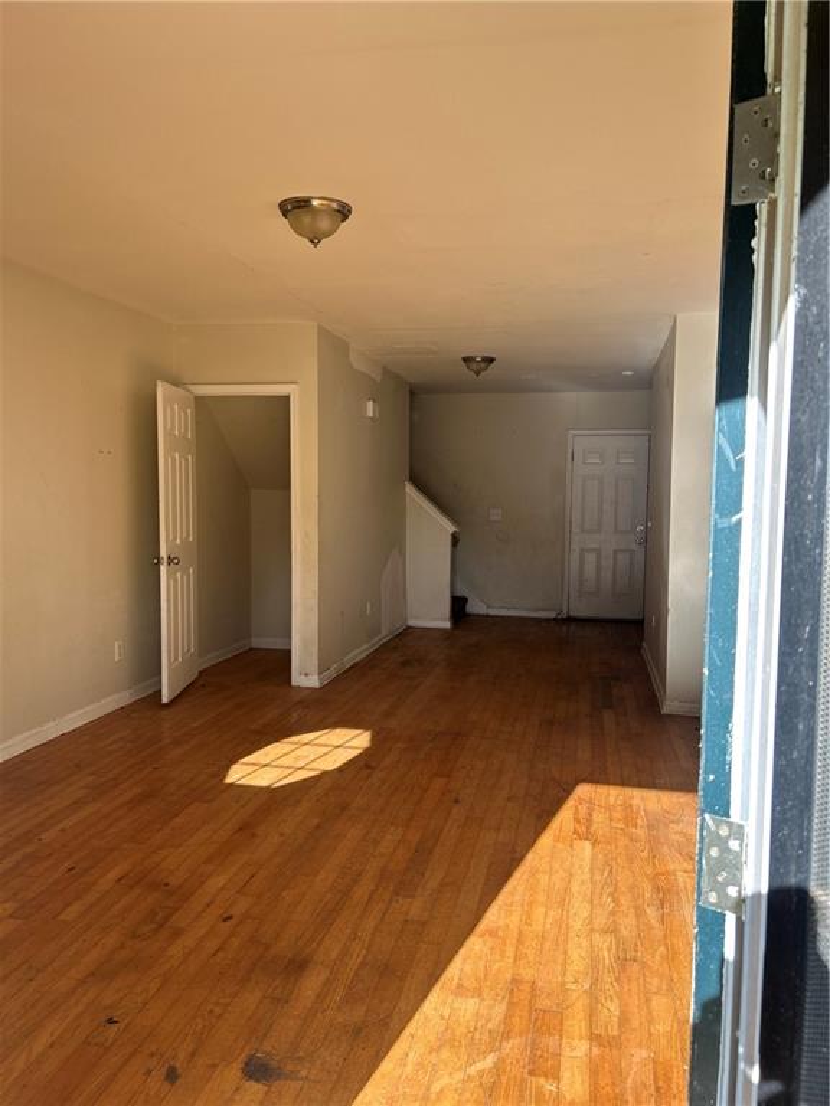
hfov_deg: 53.1
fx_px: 831
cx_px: 415
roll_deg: -0.6
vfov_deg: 67.3
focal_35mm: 26
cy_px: 553
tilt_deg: -5.3
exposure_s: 1/404
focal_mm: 5.7
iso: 50
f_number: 1.5
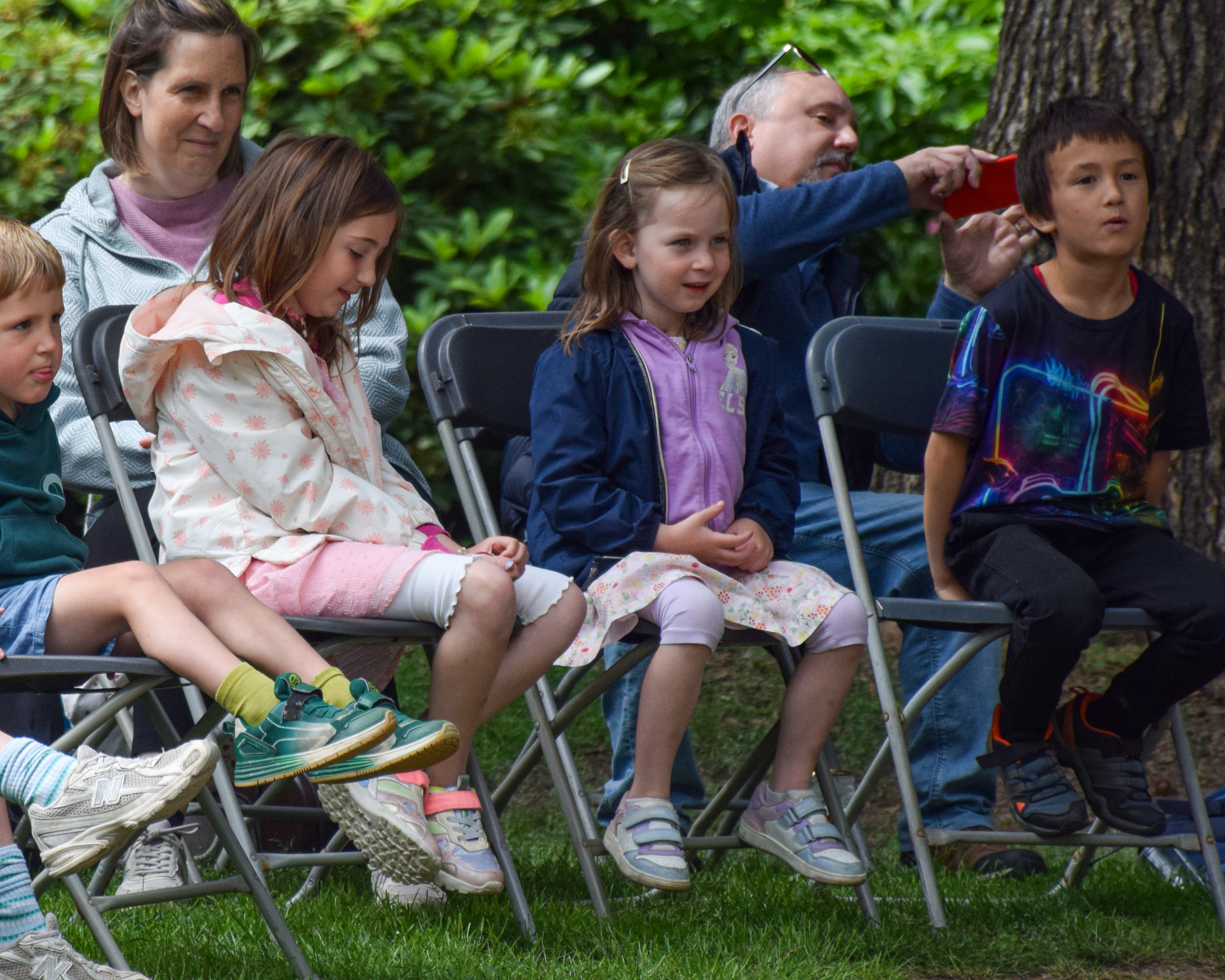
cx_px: 222
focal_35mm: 337
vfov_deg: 4.6
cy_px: 523
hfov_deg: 5.7
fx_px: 12218
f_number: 5.6
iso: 560
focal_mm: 140
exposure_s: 1/1000
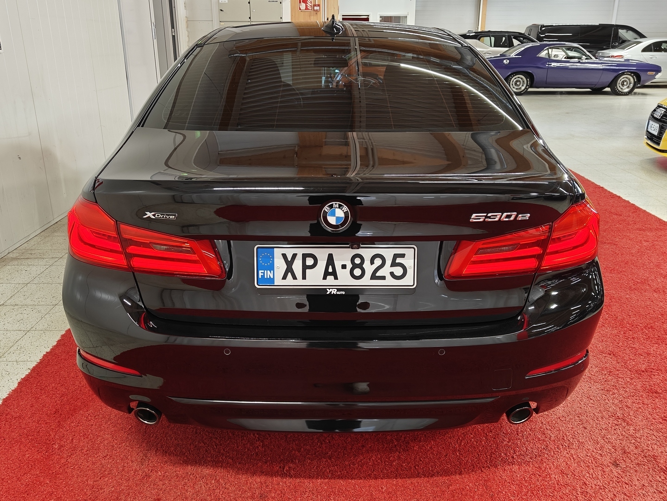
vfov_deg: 46.8
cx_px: 334
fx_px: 578
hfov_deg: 60.0
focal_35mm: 30
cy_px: 250
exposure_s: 1/50
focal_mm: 5.59
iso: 80
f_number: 1.8
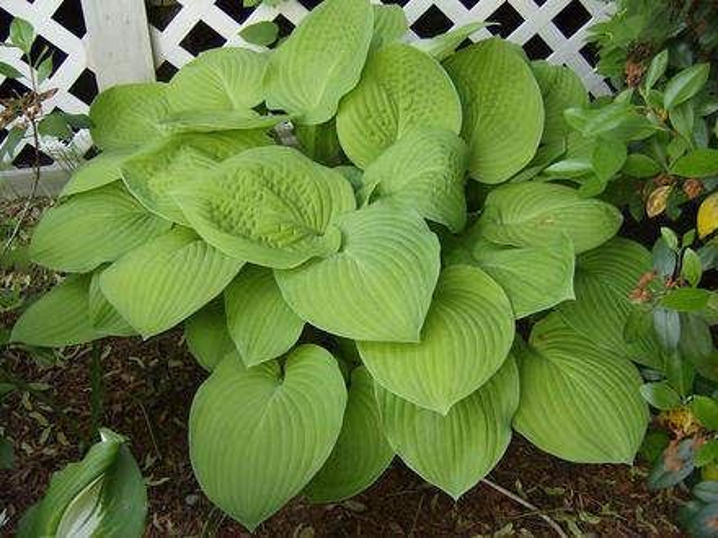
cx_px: 359
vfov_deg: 39.7
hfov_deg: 51.4
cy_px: 269
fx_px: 747
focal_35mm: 36
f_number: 2.8
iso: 200
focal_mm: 6
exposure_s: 1/62.8
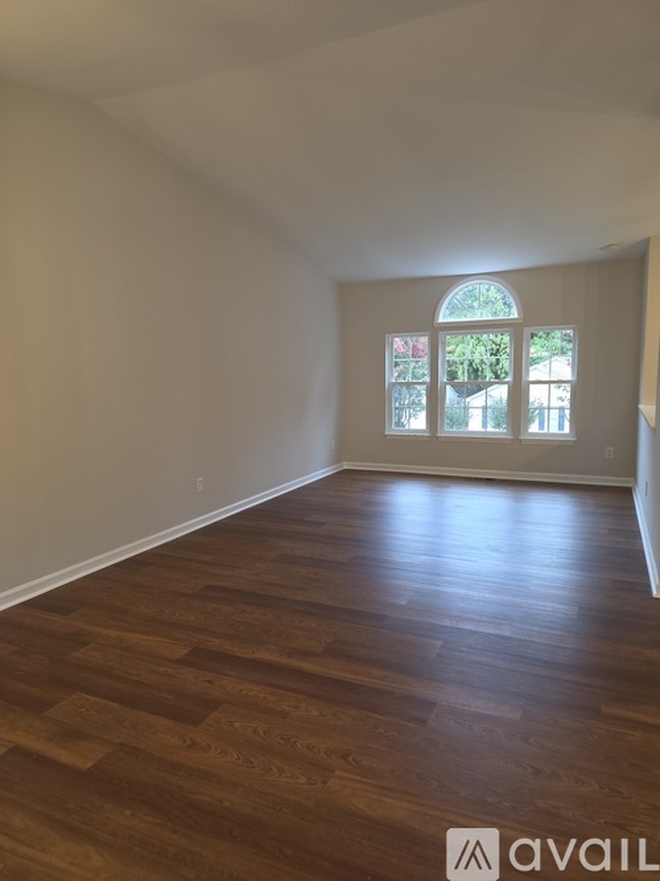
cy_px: 440
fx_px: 585
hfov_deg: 58.9
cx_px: 330
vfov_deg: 73.9
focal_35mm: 23
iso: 64
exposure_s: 1/60
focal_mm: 6.3
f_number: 1.7
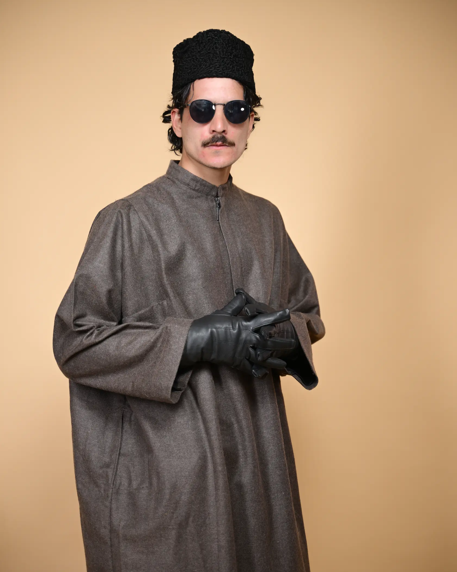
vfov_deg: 26.1
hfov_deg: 21.0
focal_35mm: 73
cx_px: 231
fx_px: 1234
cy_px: 297
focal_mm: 64
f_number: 2.8
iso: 100
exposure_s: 1/160
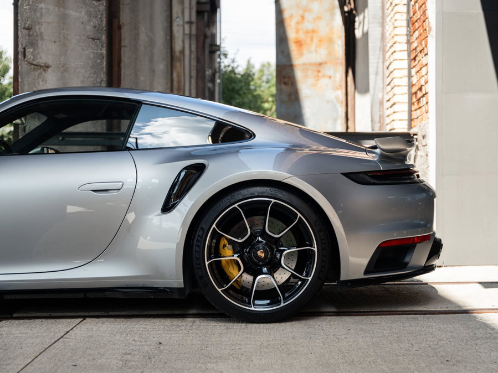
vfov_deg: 24.8
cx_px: 266
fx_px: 849
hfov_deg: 32.7
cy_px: 186
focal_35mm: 59
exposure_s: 1/250
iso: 160
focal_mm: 53.9
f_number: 2.8
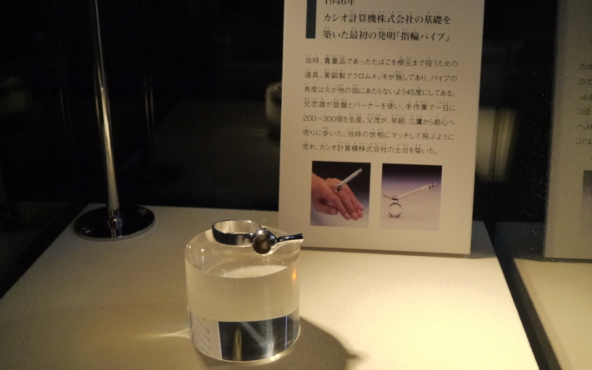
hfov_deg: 46.2
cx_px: 297
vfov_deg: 29.9
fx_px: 694
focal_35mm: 43
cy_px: 176
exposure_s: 1/500
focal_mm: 20
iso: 1600
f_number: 6.3
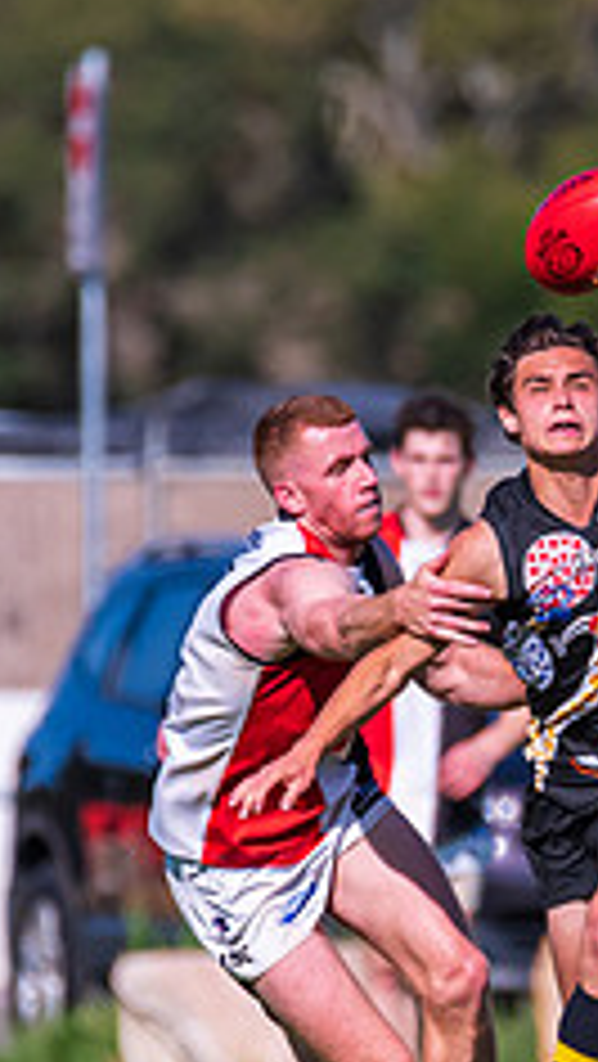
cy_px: 807
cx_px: 608
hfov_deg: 0.6
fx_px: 52921
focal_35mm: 1880
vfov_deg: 1.1
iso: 800
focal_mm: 600
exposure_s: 1/3200
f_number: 6.3
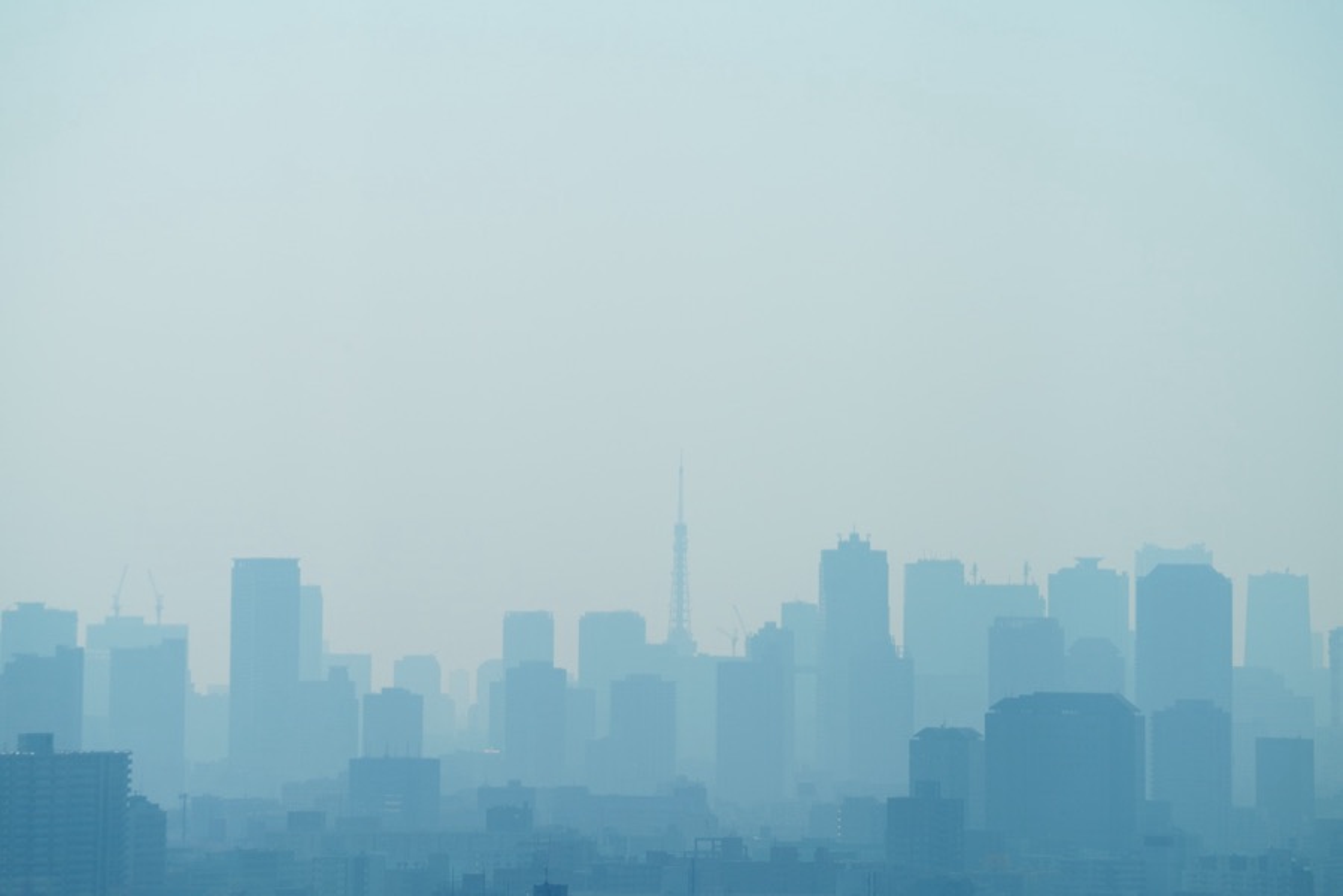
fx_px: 11191
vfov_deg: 4.6
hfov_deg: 6.9
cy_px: 448
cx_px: 672
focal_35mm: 300
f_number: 11
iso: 100
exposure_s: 1/250
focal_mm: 300
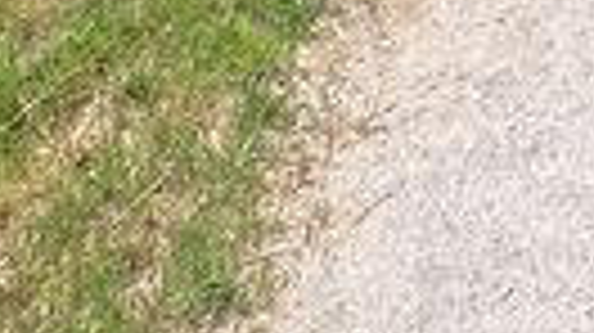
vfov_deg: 9.3
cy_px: -810
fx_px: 1353
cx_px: 828
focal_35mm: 86
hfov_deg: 21.6
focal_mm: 2.2
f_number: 2.2
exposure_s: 1/1102
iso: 50
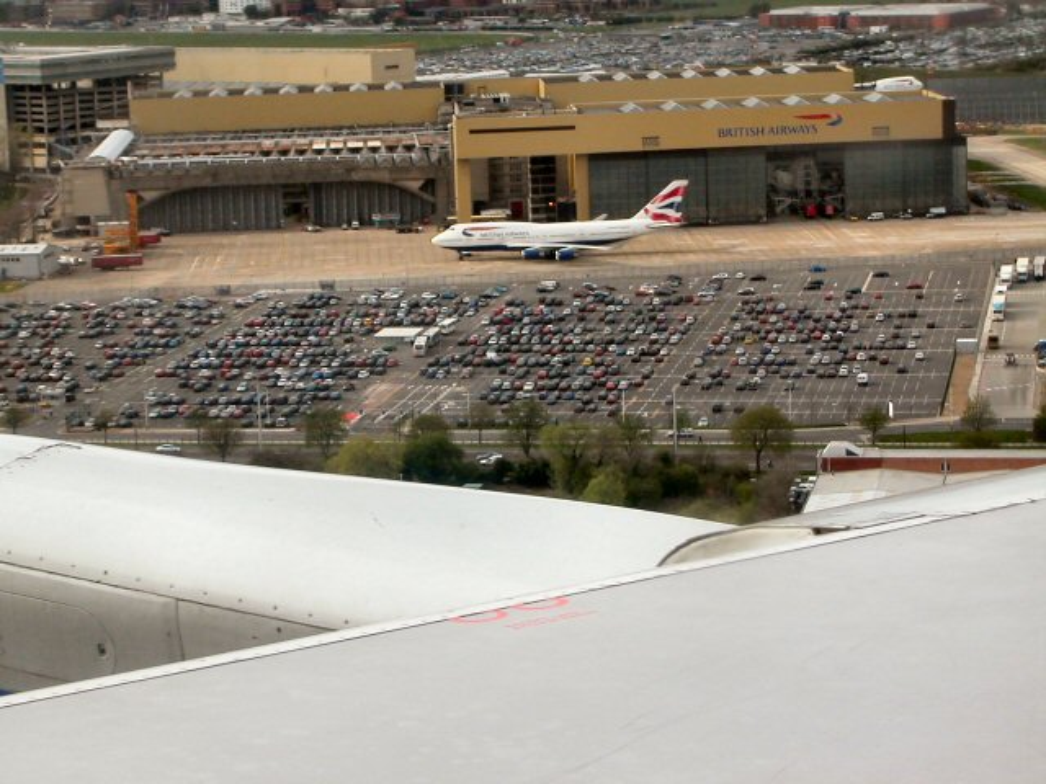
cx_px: 523
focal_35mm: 98
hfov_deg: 20.0
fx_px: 2961
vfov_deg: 15.1
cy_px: 392
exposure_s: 1/169
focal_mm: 14.9
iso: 100
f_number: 4.6
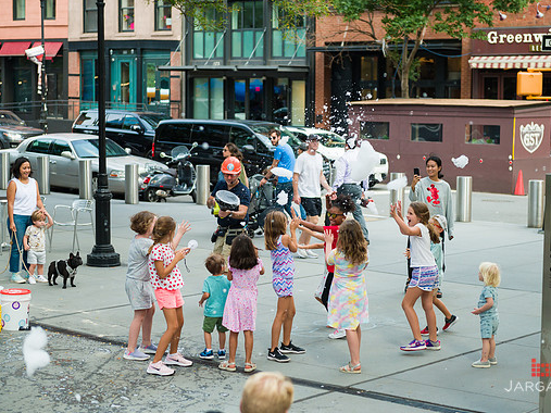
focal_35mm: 77
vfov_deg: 19.1
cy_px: 205
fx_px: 1225
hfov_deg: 25.3
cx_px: 293
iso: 800
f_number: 3.2
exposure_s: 1/1000
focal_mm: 70
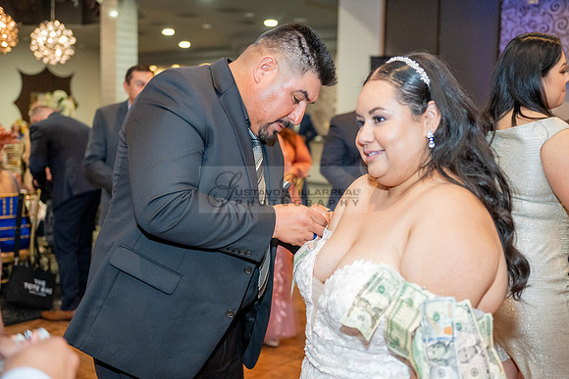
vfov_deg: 31.9
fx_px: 664
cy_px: 190
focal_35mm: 42
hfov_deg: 46.4
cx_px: 284
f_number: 2.8
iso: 2500
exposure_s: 1/200
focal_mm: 42
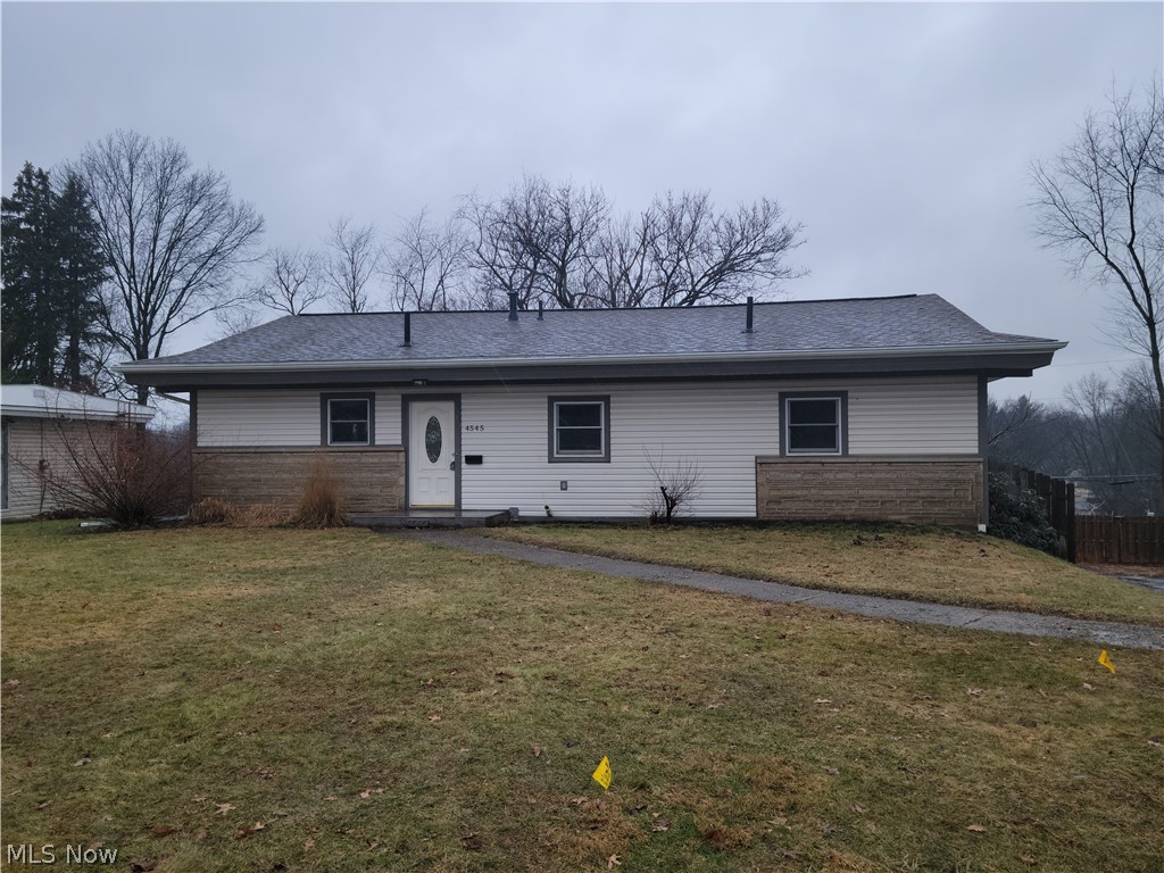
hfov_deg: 63.4
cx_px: 582
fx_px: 942
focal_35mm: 28
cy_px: 436
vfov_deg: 49.7
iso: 25
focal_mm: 5.9
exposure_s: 1/155
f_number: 2
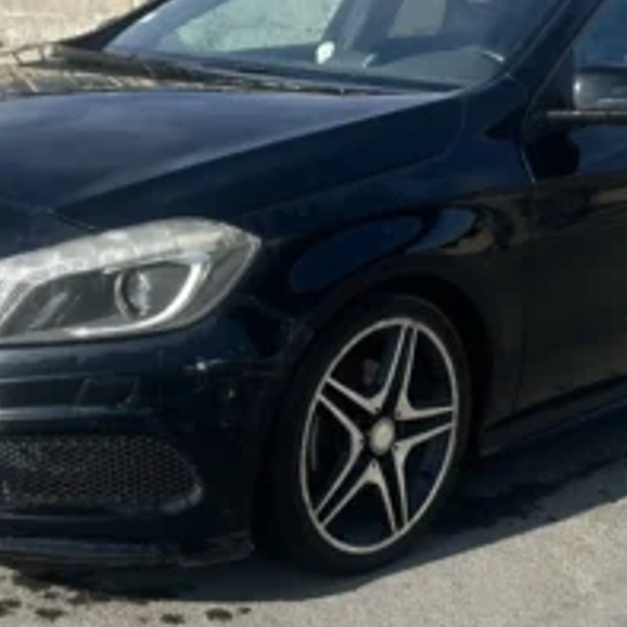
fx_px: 1434
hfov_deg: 24.7
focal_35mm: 70
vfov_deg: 24.7
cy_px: 334
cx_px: 306
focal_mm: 5.7
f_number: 1.5
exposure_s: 1/2695
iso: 50
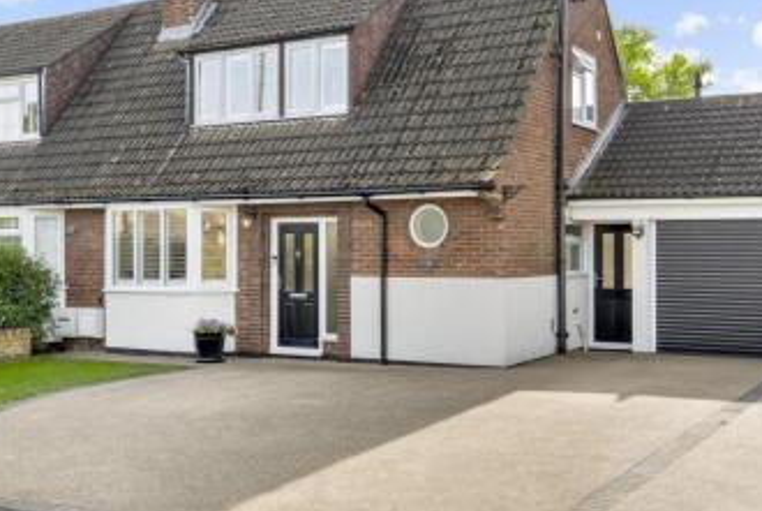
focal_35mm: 46
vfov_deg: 29.2
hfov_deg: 42.7
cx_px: 364
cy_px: 175
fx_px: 975
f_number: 7.1
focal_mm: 32
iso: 320
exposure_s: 1/50
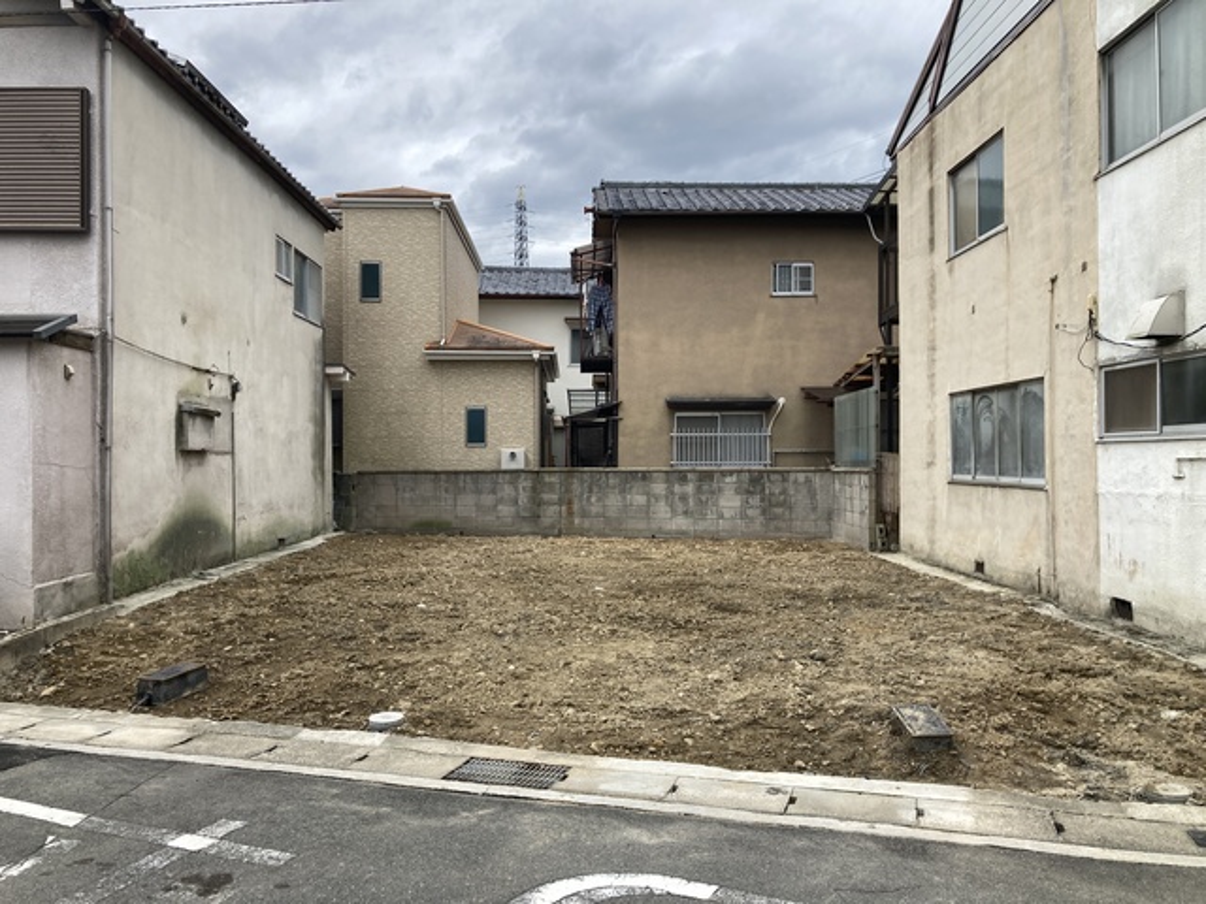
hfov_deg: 63.4
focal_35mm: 28
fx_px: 976
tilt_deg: -0.6
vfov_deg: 49.7
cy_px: 452
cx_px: 603
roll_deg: -0.8
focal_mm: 3.99
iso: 20
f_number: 1.8
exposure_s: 1/706
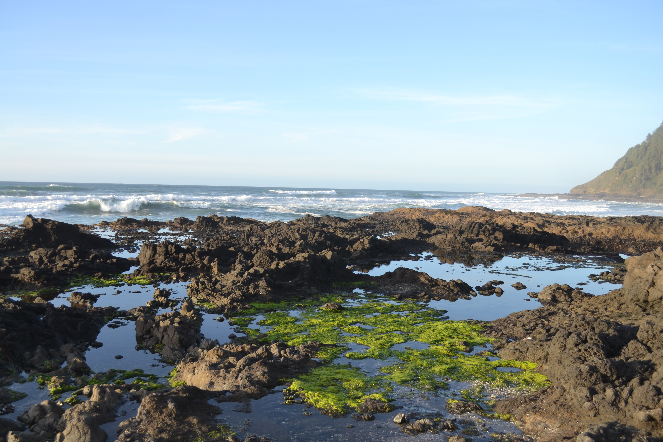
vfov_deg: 40.0
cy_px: 221
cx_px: 332
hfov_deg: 57.2
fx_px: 608
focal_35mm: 33
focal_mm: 22
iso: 100
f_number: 5
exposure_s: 1/200
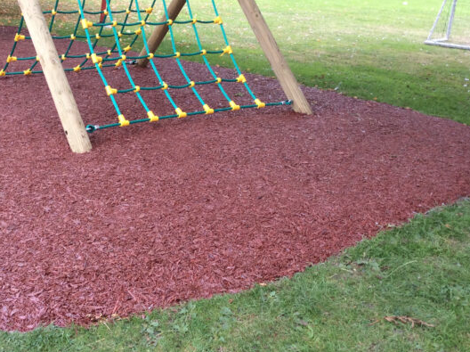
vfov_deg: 28.7
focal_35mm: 50
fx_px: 678
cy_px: 94
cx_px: 120
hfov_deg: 37.3
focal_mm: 3.3
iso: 32
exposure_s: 1/155
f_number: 2.4
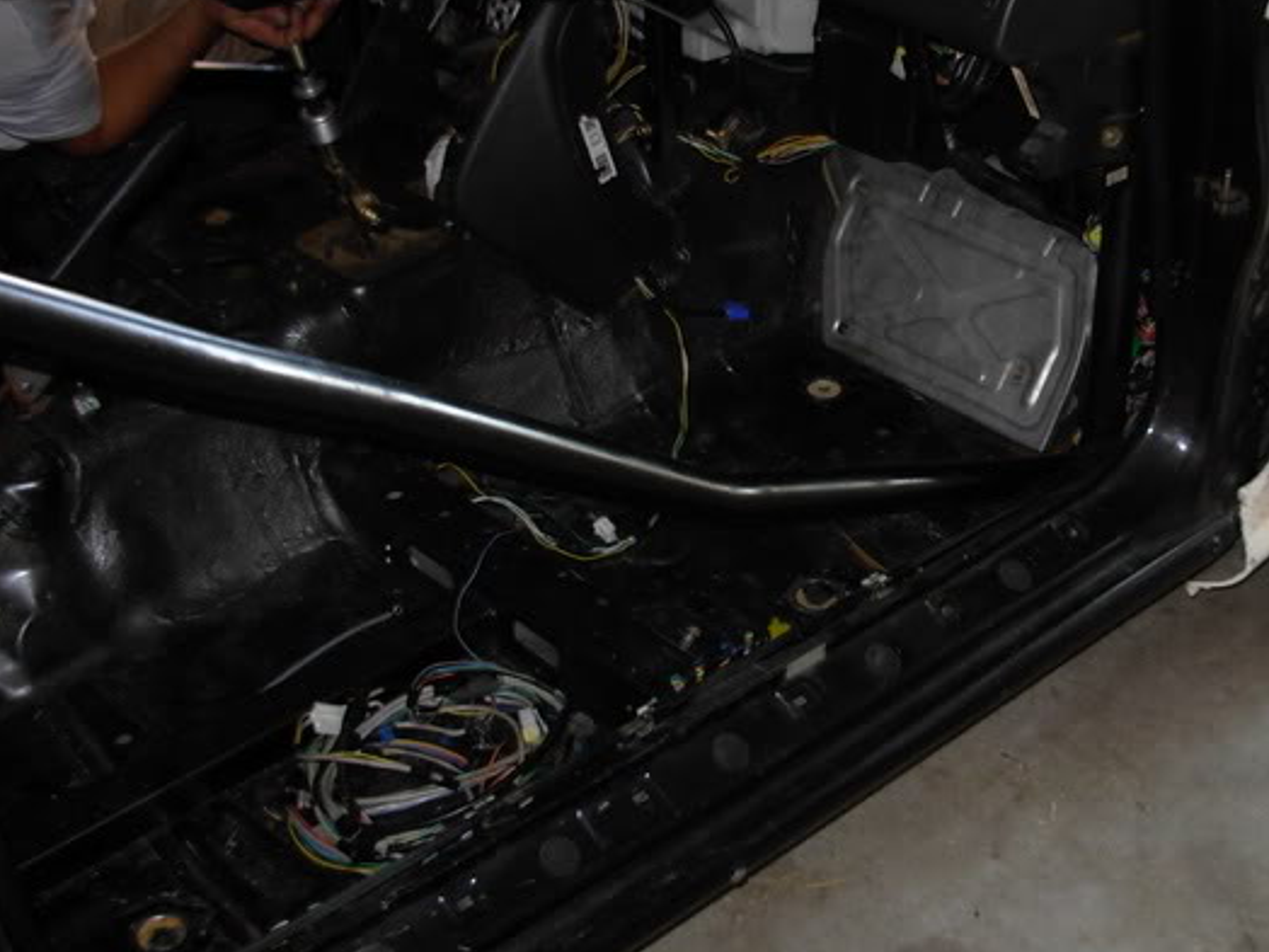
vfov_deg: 25.1
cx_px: 806
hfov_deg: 33.0
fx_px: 2126
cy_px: 346
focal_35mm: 58
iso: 79
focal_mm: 6.3
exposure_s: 1/22.6
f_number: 2.9
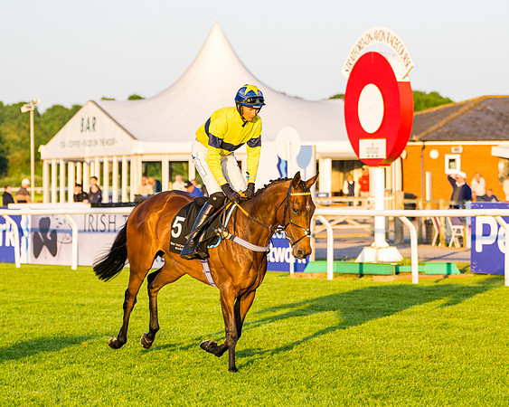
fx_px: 3066
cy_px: 258
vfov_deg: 7.6
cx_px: 305
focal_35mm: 204
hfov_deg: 9.5
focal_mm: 130
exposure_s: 1/640
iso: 400
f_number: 4
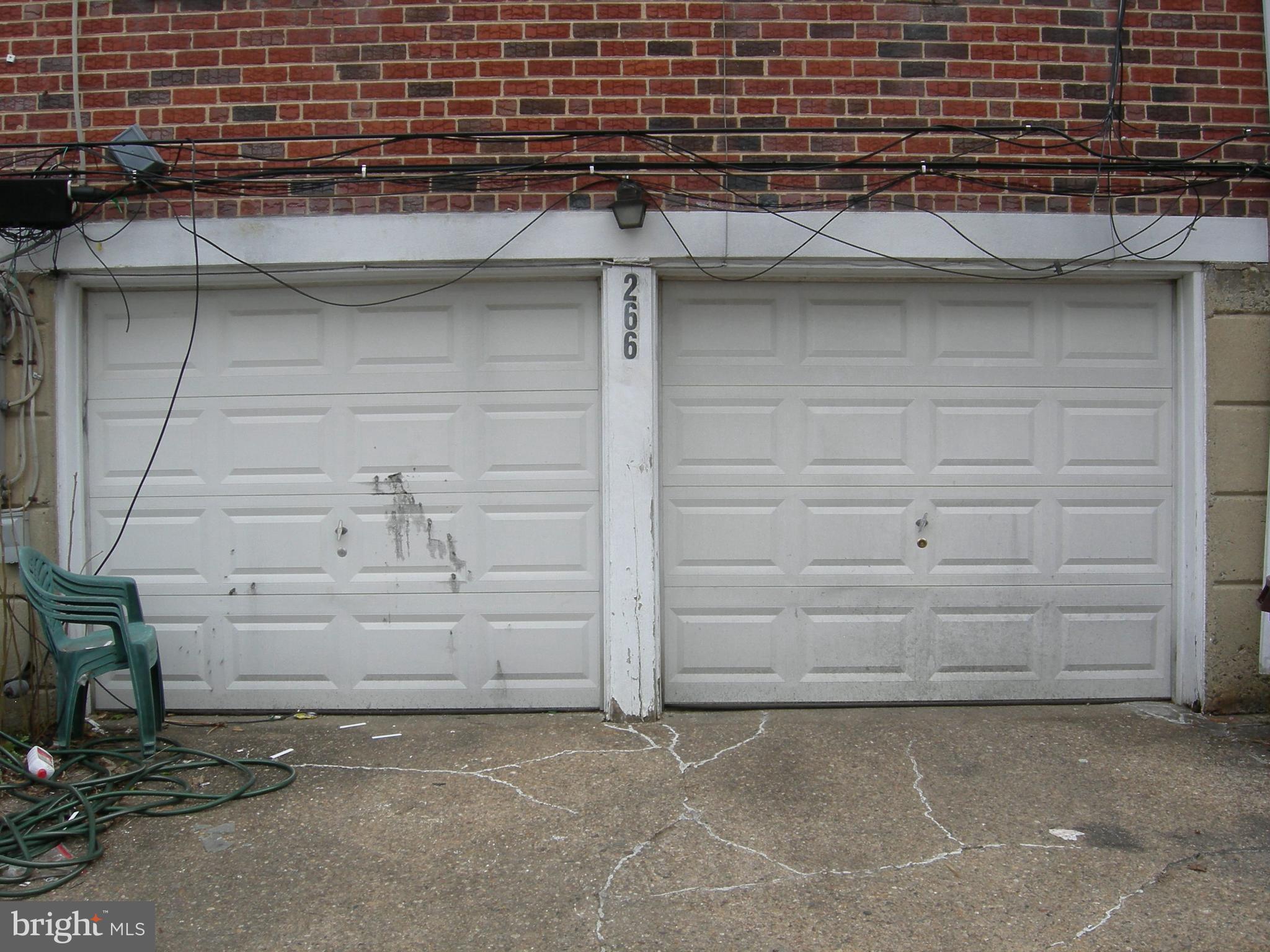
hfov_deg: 51.4
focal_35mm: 36
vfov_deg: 39.7
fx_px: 1321
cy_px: 476
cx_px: 635
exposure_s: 1/172
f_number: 4.8
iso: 64
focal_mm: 7.5
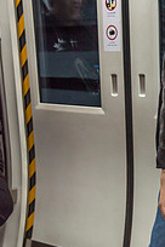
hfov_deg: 15.9
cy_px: 177
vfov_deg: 24.0
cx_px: 176
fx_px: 577
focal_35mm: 84
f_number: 4
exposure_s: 1/200
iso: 1000
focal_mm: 38
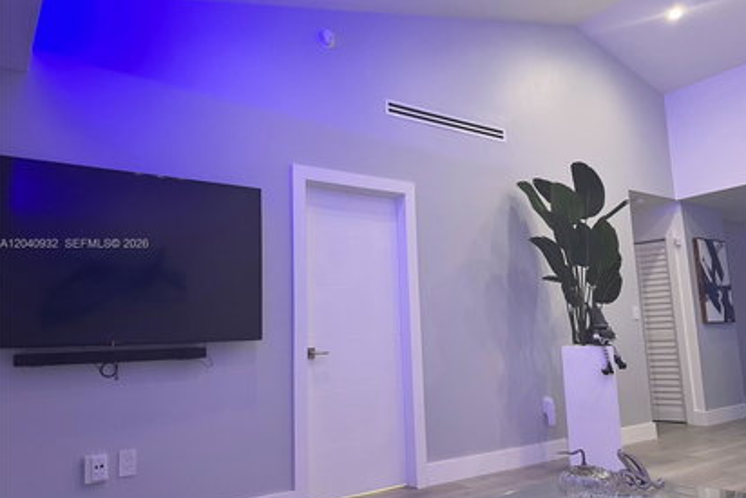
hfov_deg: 65.4
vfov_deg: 46.4
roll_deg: +2.5
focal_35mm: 28
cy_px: 244
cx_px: 385
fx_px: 580
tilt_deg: +8.9
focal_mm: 5.7
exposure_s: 1/60
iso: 250
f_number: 1.5
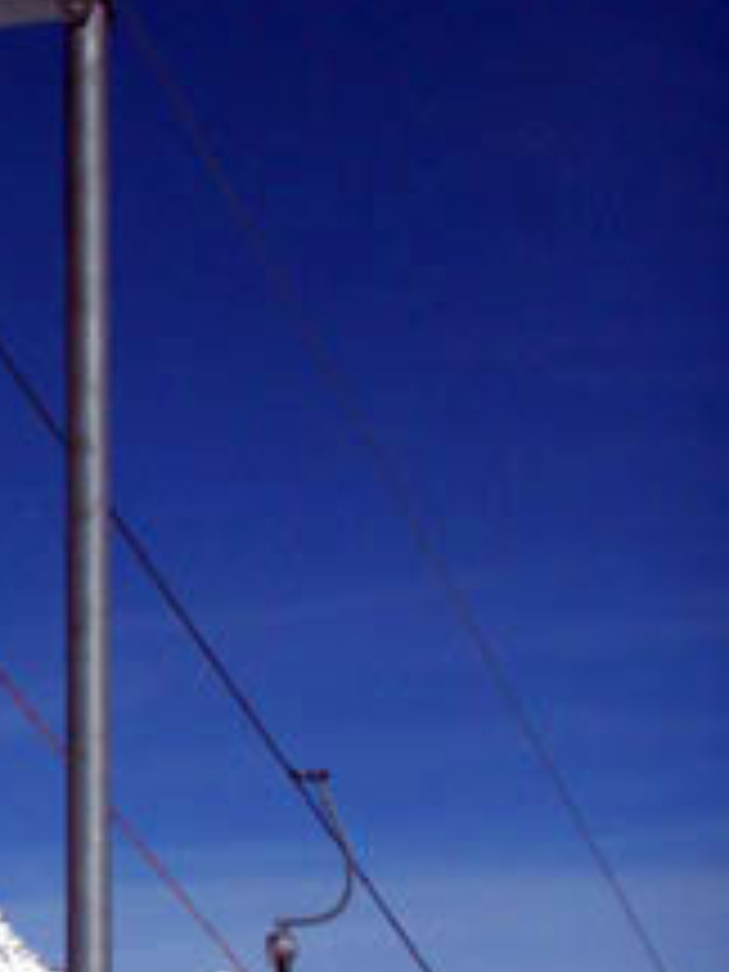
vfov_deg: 16.0
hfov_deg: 11.7
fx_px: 3370
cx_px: -425
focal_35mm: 120
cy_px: 1012
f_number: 7.1
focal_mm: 7.7
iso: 50
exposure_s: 1/750
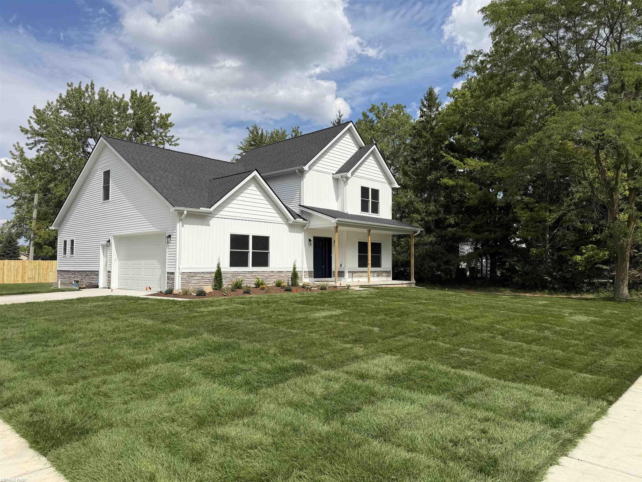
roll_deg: +0.4
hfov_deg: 71.6
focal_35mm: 24
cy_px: 241
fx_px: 445
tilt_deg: +2.7
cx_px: 321
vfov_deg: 56.8
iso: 80
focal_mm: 6.76
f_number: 1.78
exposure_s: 1/8130
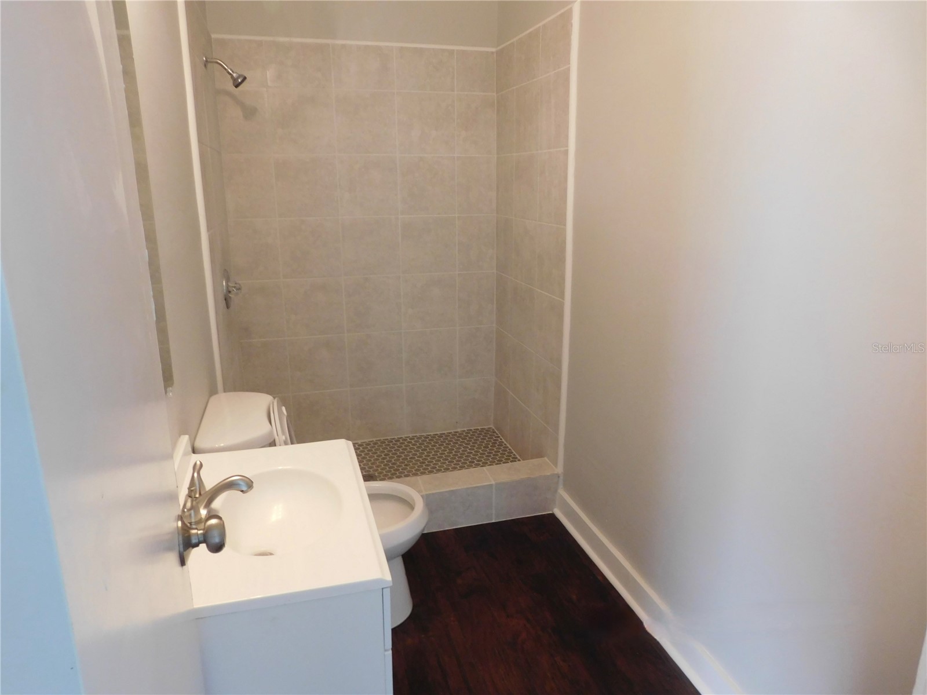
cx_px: 464
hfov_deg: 73.9
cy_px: 348
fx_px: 616
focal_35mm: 23
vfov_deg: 58.9
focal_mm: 4
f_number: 3
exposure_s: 1/30
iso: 250
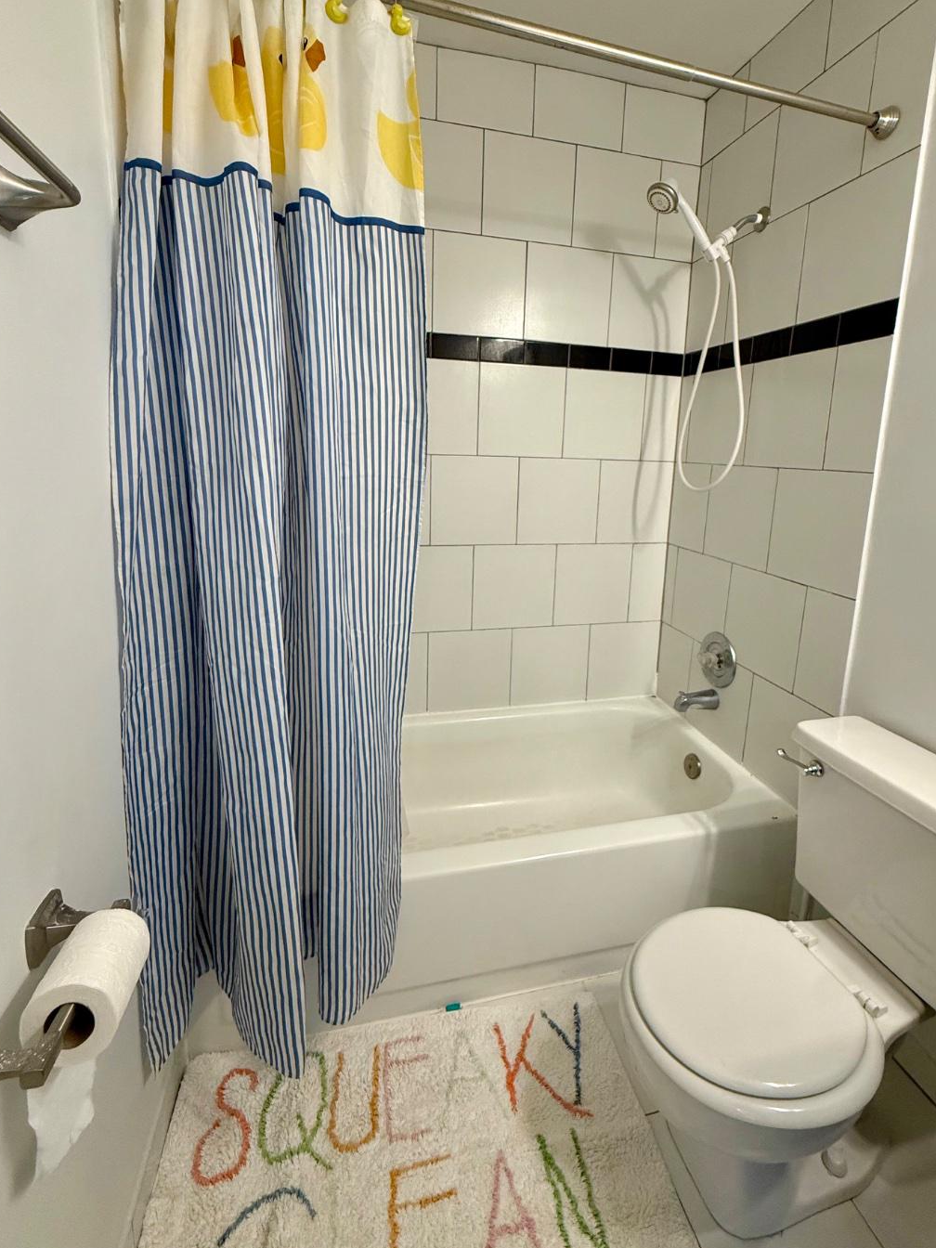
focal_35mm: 16
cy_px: 549
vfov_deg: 94.0
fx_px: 577
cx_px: 491
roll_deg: -2.3
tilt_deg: -9.1
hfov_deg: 78.1
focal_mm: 2.22
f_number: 2.2
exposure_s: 1/120
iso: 250
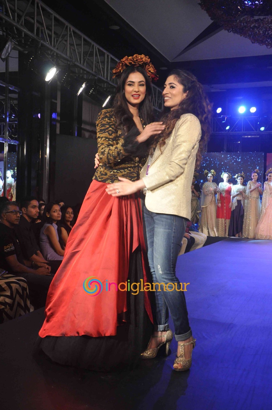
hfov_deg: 28.0
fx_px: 545
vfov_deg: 41.2
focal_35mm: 48
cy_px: 205
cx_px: 136
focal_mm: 32
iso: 1250
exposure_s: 1/100
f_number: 9
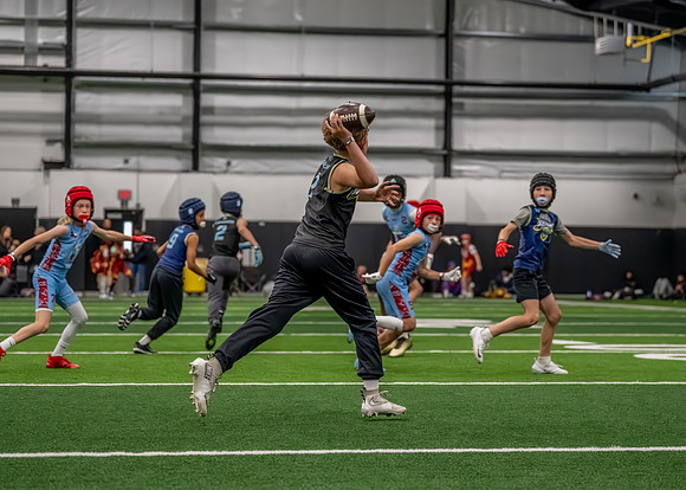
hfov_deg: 20.7
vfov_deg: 14.8
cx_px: 357
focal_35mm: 96
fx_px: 1879
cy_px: 229
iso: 6400
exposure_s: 1/1000
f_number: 2.8
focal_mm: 77
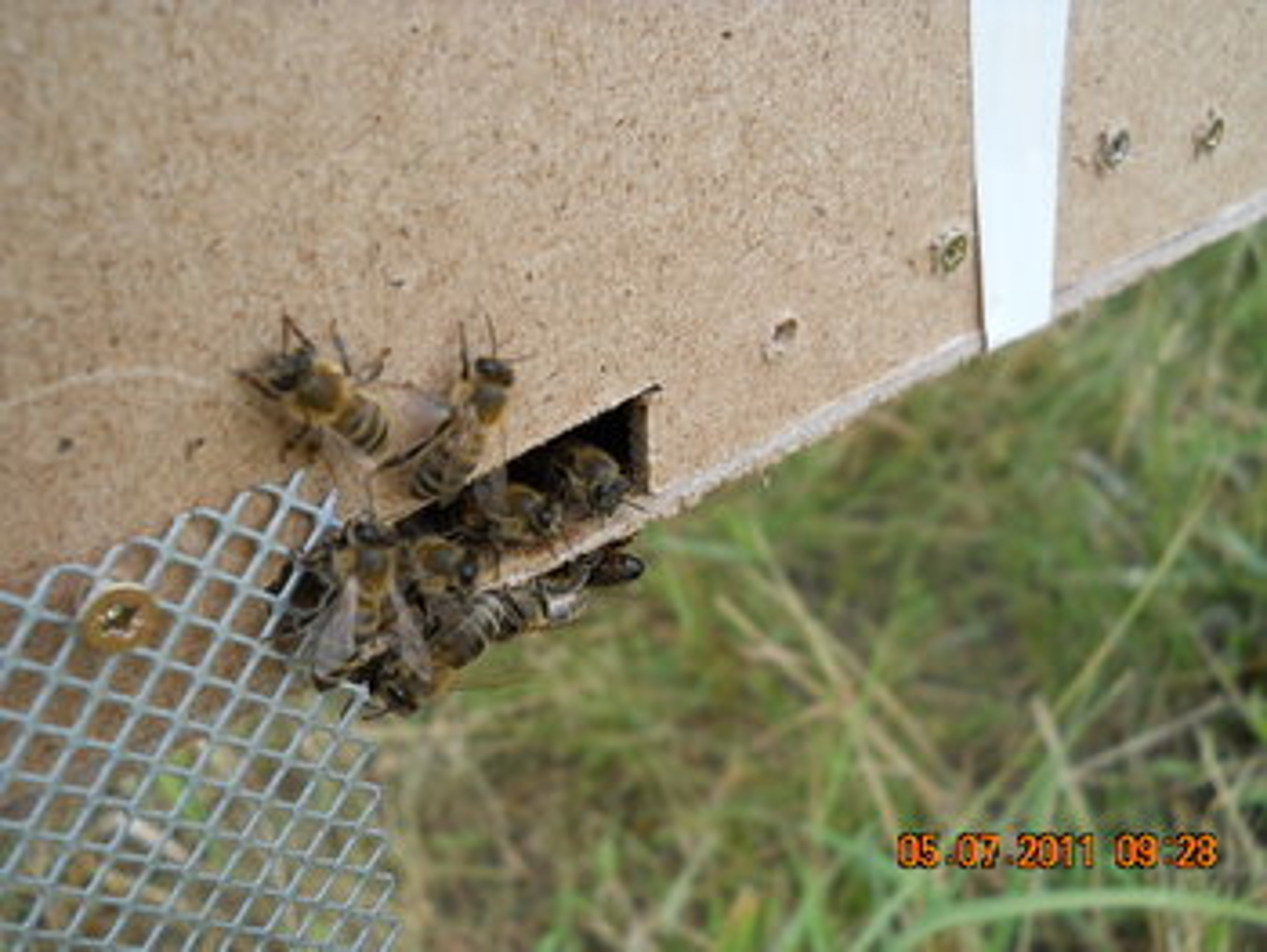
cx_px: 634
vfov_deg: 35.2
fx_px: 1502
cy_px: 476
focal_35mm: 41
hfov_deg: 45.7
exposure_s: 1/200
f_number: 3.1
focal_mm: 6.72
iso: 80
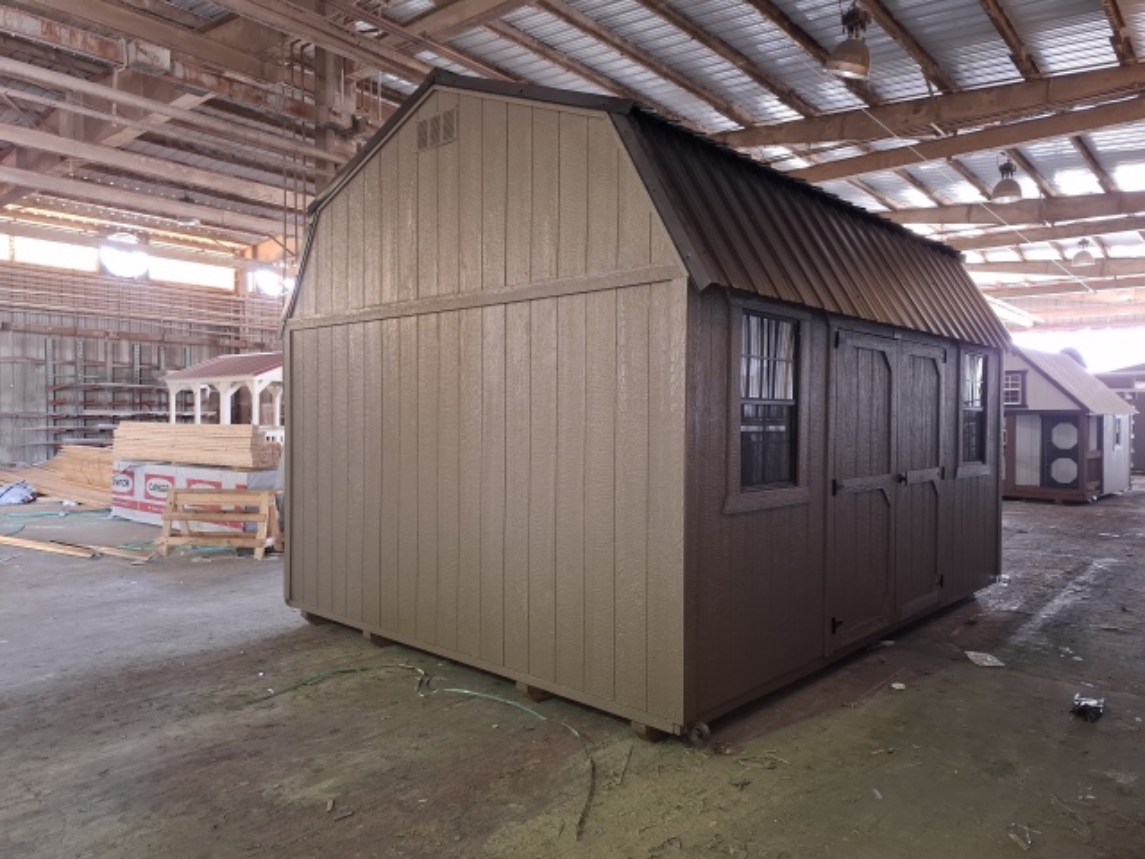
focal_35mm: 23
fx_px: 761
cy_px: 430
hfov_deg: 73.9
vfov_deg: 58.9
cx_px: 572
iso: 50
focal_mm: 5.54
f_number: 1.8
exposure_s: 1/30
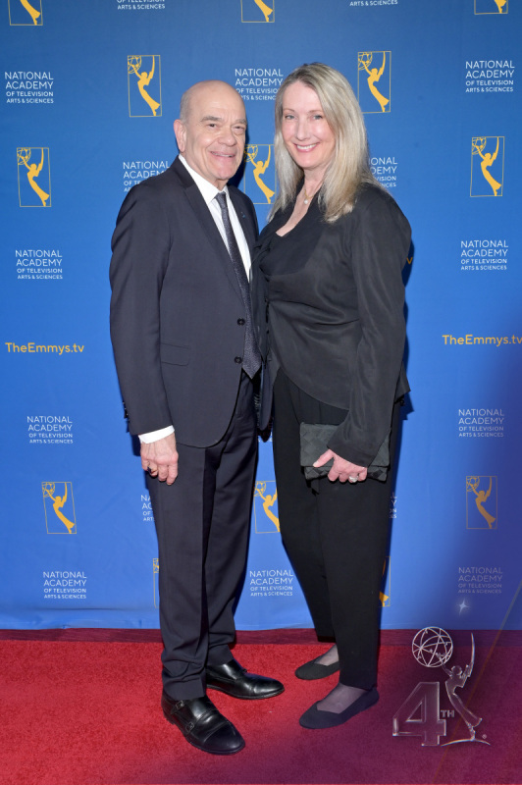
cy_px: 392
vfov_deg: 48.5
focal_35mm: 40
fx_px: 871
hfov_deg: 33.3
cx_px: 261
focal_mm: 40
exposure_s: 1/125
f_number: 10
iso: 1000
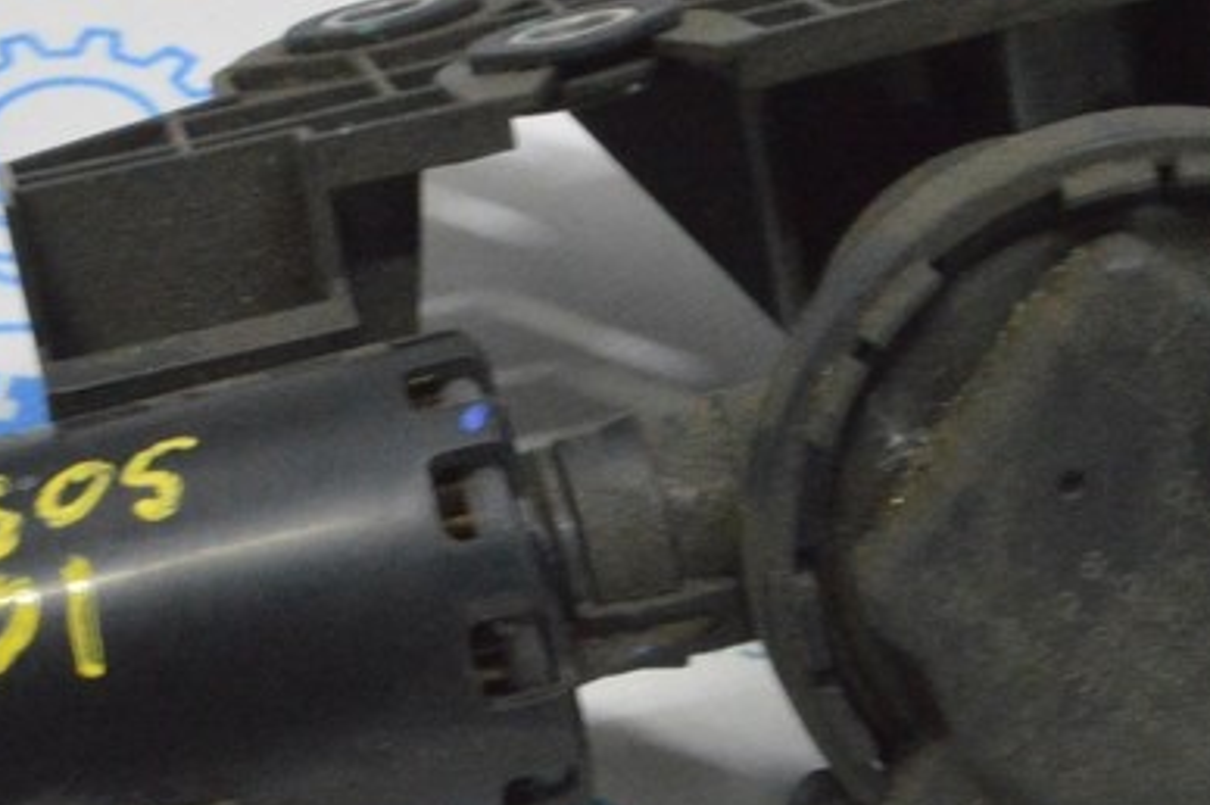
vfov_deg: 7.7
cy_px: 460
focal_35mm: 178
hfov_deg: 11.5
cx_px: 409
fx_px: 5988
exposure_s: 1/20
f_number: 20
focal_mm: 45
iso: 6400
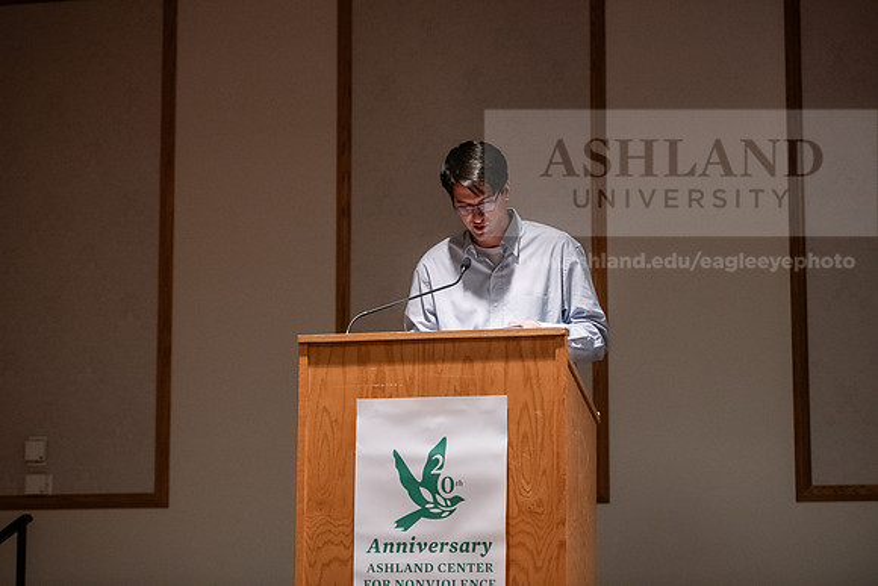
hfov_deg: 22.6
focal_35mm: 90
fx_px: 2195
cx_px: 439
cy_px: 293
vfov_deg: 15.2
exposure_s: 1/200
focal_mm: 90
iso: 3200
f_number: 3.2
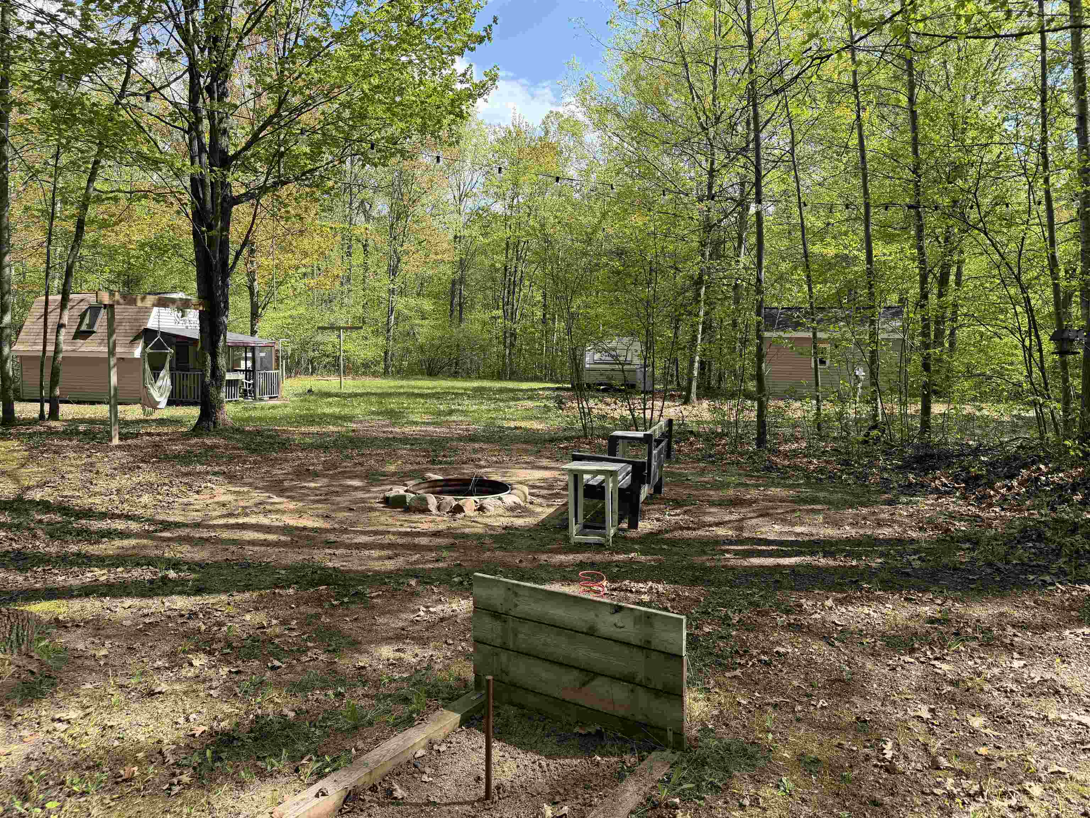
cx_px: 545
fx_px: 756
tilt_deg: -4.5
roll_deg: -1.1
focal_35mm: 24
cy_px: 409
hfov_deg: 71.6
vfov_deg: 56.8
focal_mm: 6.76
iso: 100
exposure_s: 1/1410
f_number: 1.78
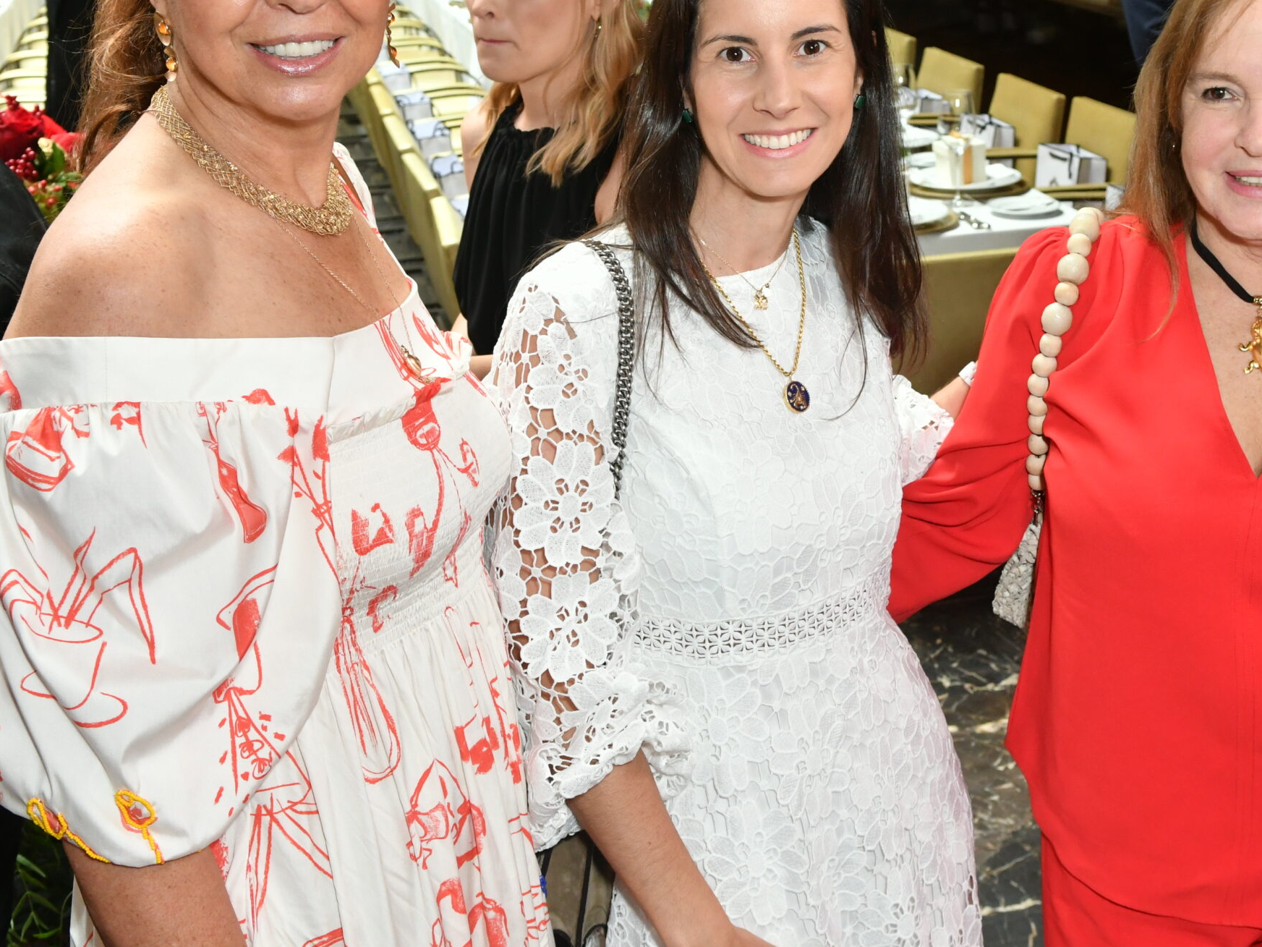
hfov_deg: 34.4
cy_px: 352
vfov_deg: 26.5
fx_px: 2005
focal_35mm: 55
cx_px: 889
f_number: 6.3
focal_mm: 26
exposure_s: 1/160
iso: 1250
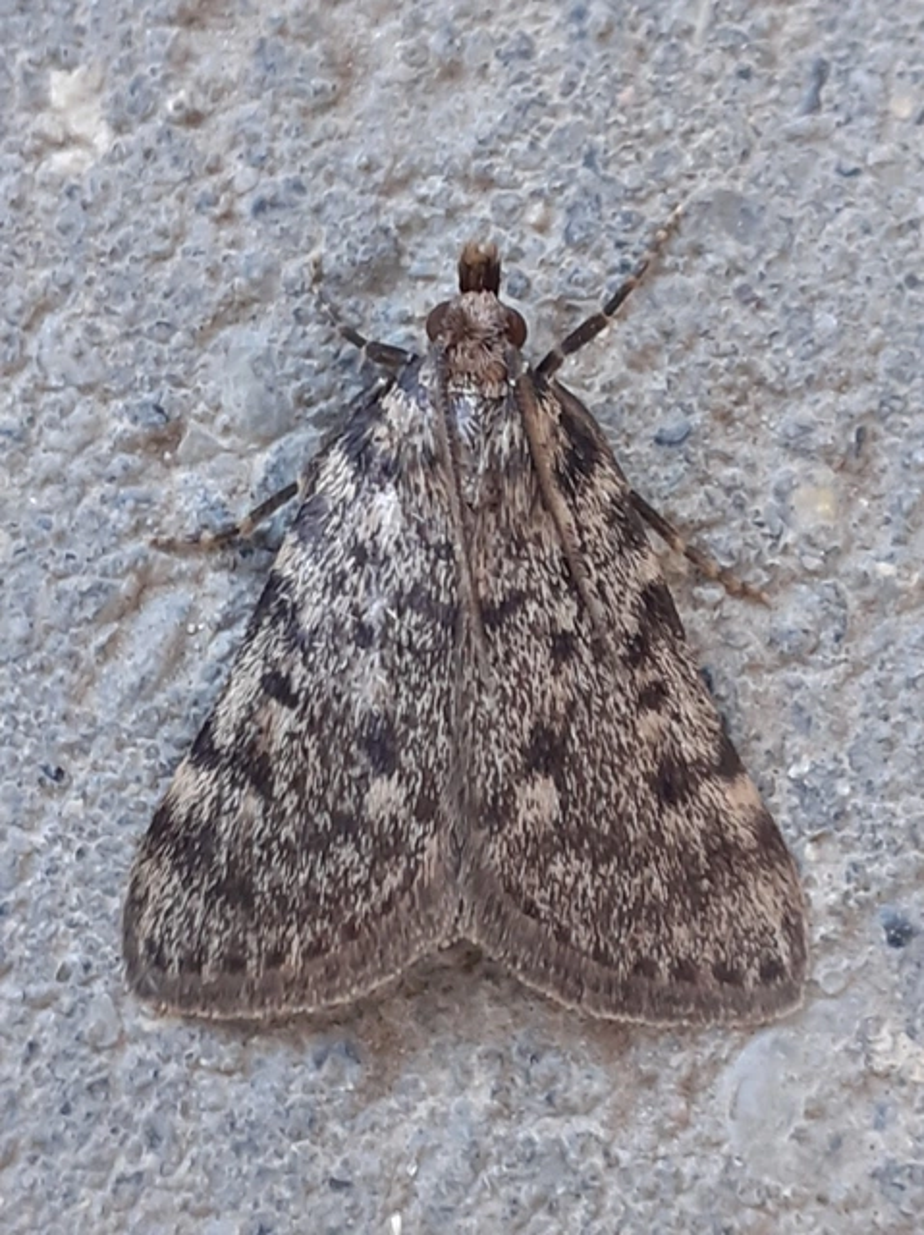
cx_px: 462
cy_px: 618
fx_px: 962
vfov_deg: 65.4
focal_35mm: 27
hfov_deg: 51.3
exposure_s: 1/50
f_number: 1.9
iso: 100
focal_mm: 3.6
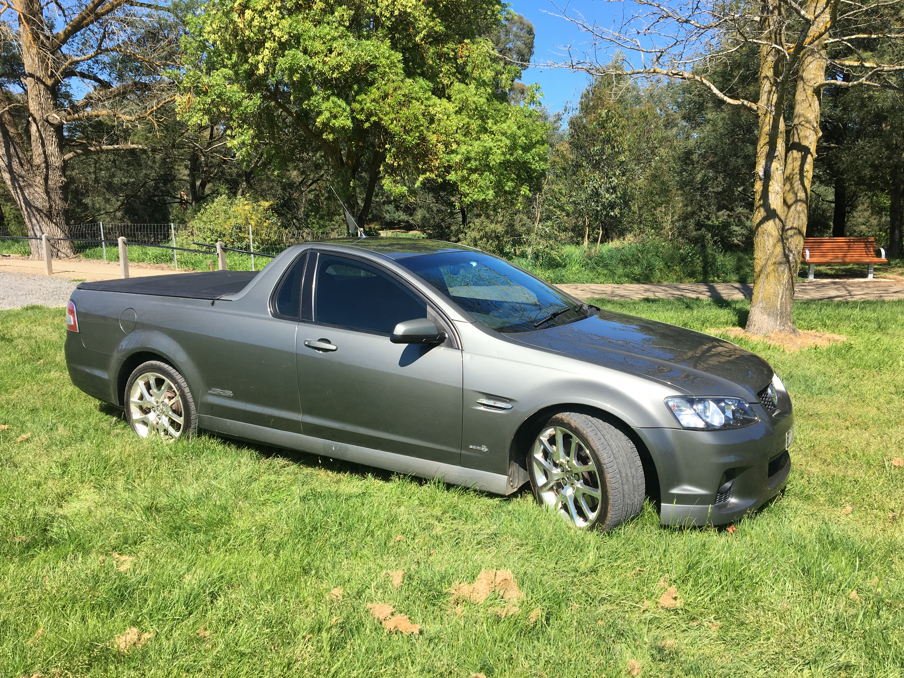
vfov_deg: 48.2
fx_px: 757
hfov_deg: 61.7
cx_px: 452
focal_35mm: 29
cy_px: 339
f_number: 2.2
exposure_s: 1/894
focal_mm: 4.15
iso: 25
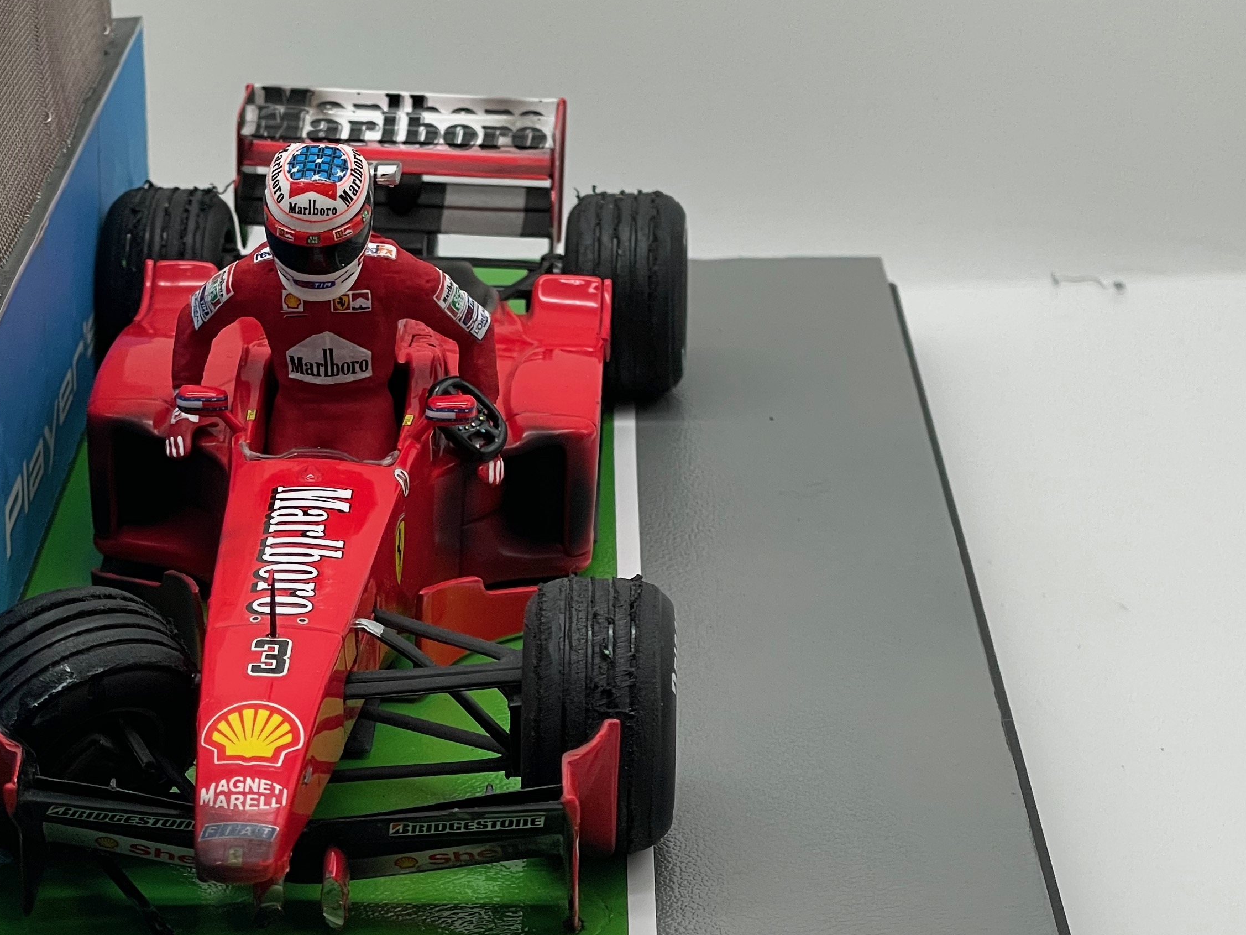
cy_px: 573
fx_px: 3348
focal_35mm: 93
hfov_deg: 21.0
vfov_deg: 15.9
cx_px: 452
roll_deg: +1.1
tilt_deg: -21.6
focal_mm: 6
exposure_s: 1/150
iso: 100
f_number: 2
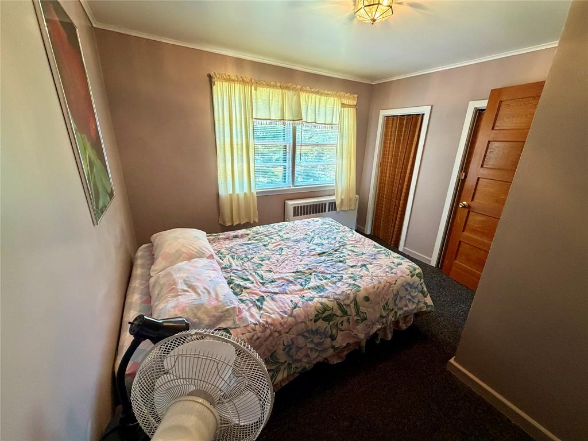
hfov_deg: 102.1
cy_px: 220
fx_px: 238
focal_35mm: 14
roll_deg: -1.5
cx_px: 294
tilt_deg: -18.7
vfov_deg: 85.7
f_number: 2.2
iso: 320
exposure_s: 1/60
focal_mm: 2.22
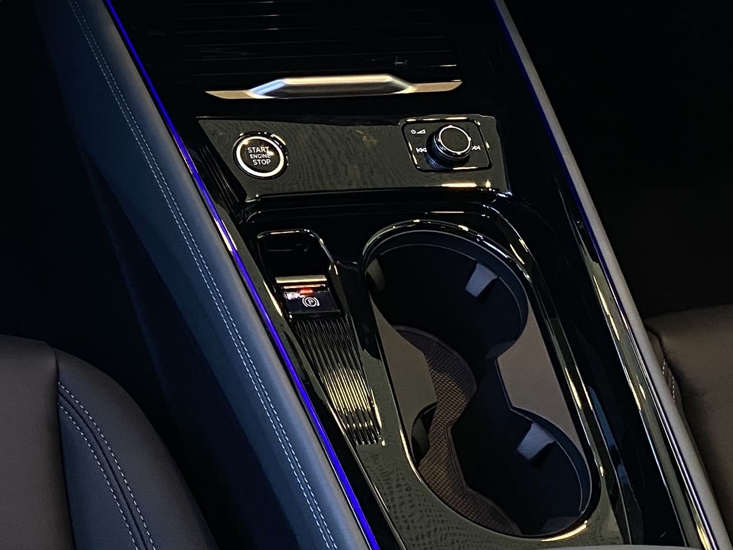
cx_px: -197
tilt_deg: -39.3
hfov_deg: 23.0
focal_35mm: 76
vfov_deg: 19.0
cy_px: 24
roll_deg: -1.2
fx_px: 1610
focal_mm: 4.25
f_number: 1.8
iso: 160
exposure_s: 1/56
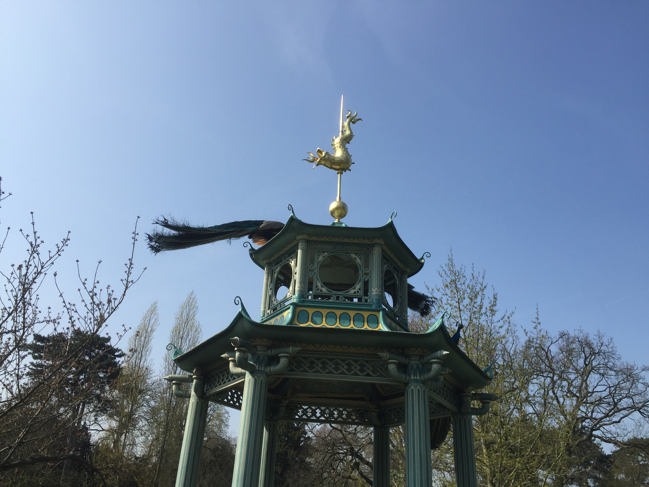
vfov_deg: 48.2
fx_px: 544
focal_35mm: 29
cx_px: 324
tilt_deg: +27.1
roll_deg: -4.5
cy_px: 244
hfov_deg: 61.7
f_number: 2.2
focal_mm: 4.15
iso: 32
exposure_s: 1/2326
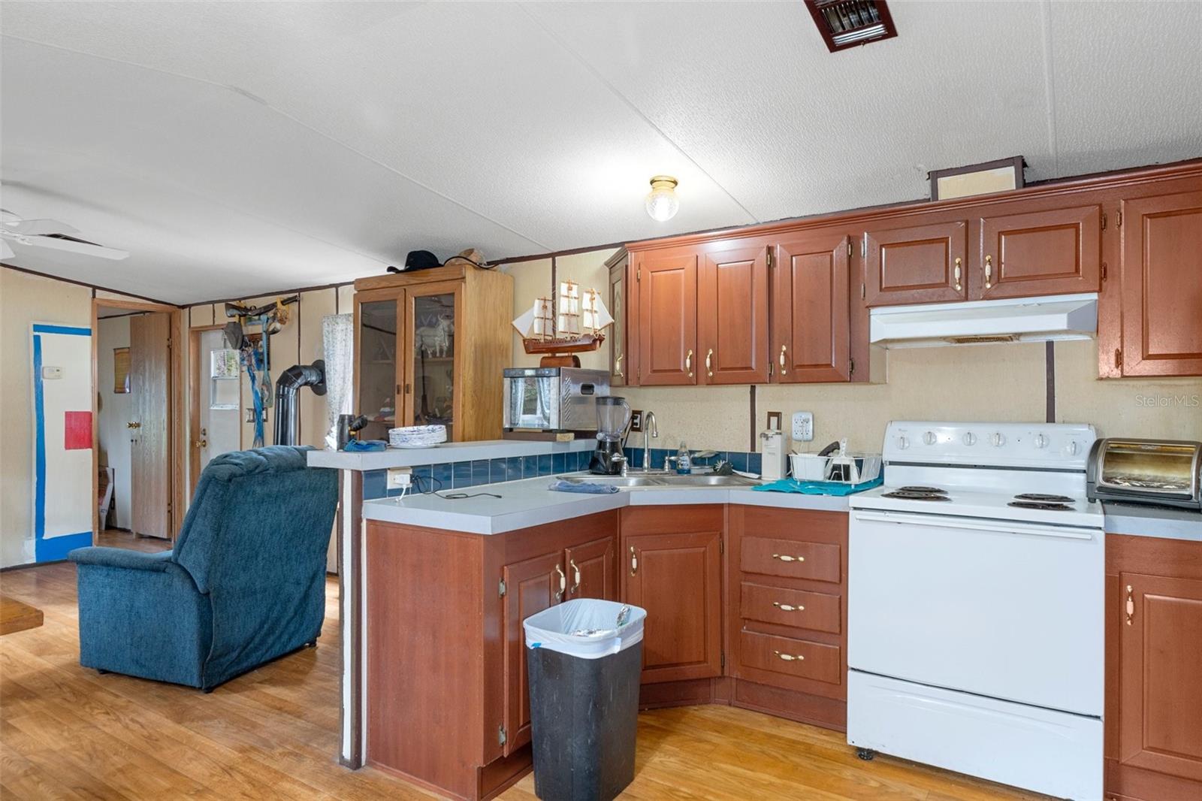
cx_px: 601
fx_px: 701
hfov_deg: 81.2
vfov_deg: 59.5
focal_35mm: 21
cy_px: 400
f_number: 8
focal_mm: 14
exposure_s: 1
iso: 320
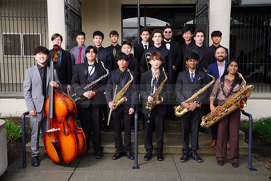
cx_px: 136
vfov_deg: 36.0
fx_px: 279
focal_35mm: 37
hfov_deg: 51.9
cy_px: 90
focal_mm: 37
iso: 200
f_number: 6.3
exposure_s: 1/200
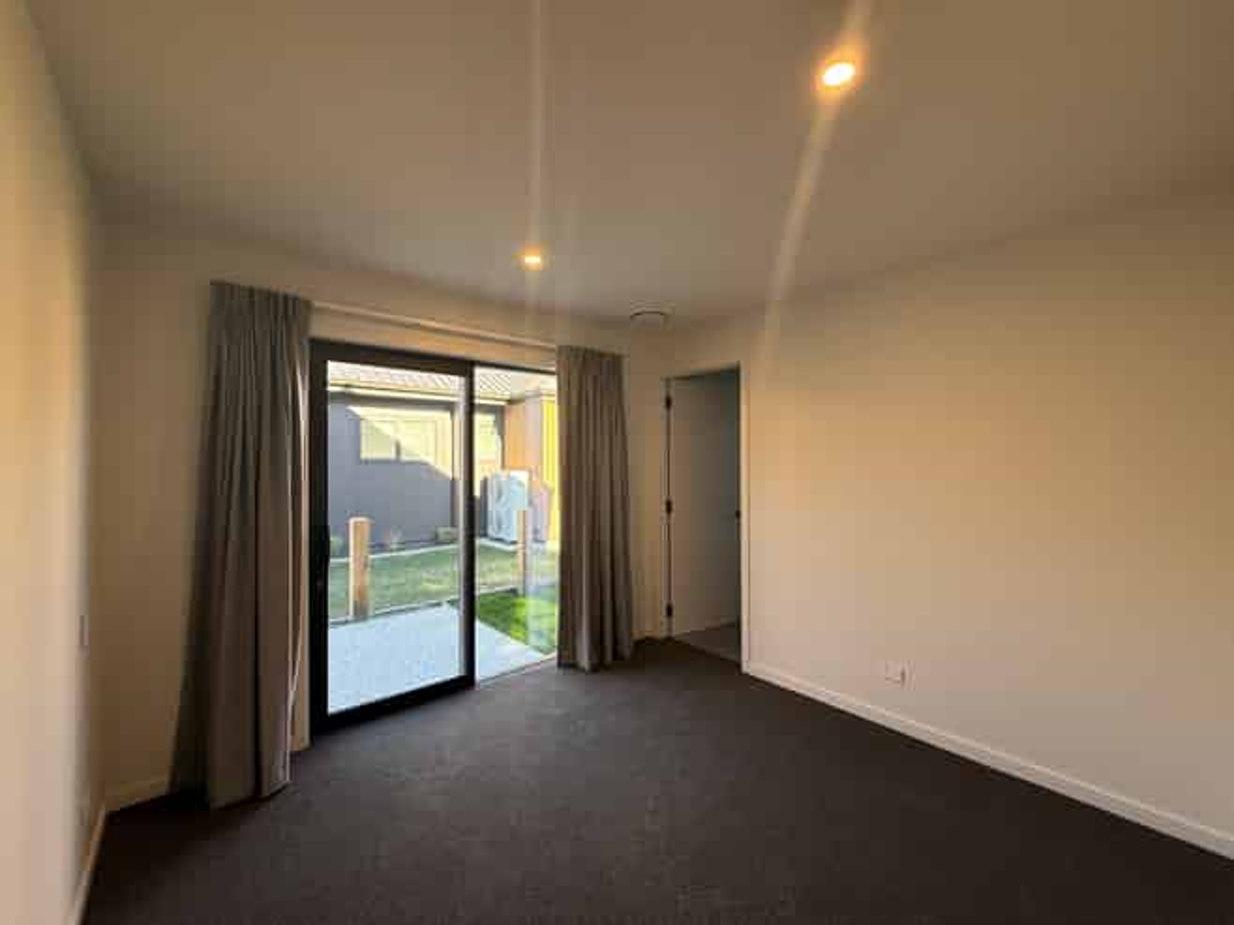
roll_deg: +0.0
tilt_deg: -0.4
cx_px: 617
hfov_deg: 102.1
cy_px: 462
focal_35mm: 14
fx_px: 499
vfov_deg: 85.6
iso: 100
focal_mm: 2.22
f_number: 2.2
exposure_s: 1/99
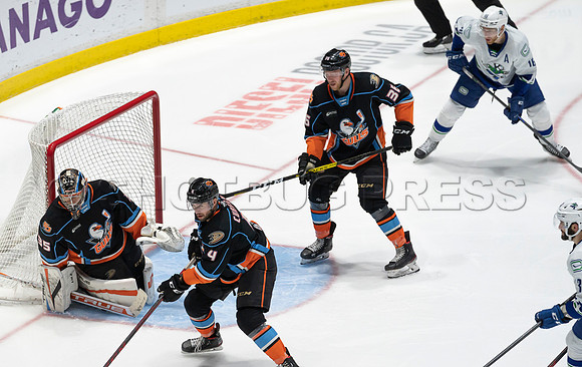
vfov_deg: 4.8
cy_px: 261
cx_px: 189
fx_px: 4361
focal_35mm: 274
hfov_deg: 7.6
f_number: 4
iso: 1250
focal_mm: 200
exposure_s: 1/800
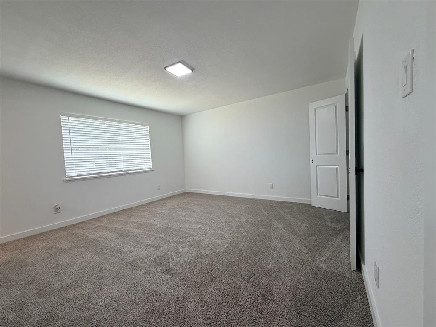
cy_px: 164
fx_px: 176
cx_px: 218
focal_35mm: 14
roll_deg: +3.1
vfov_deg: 85.7
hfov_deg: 102.1
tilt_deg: -2.3
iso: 250
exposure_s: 1/120
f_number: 2.2
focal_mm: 2.22
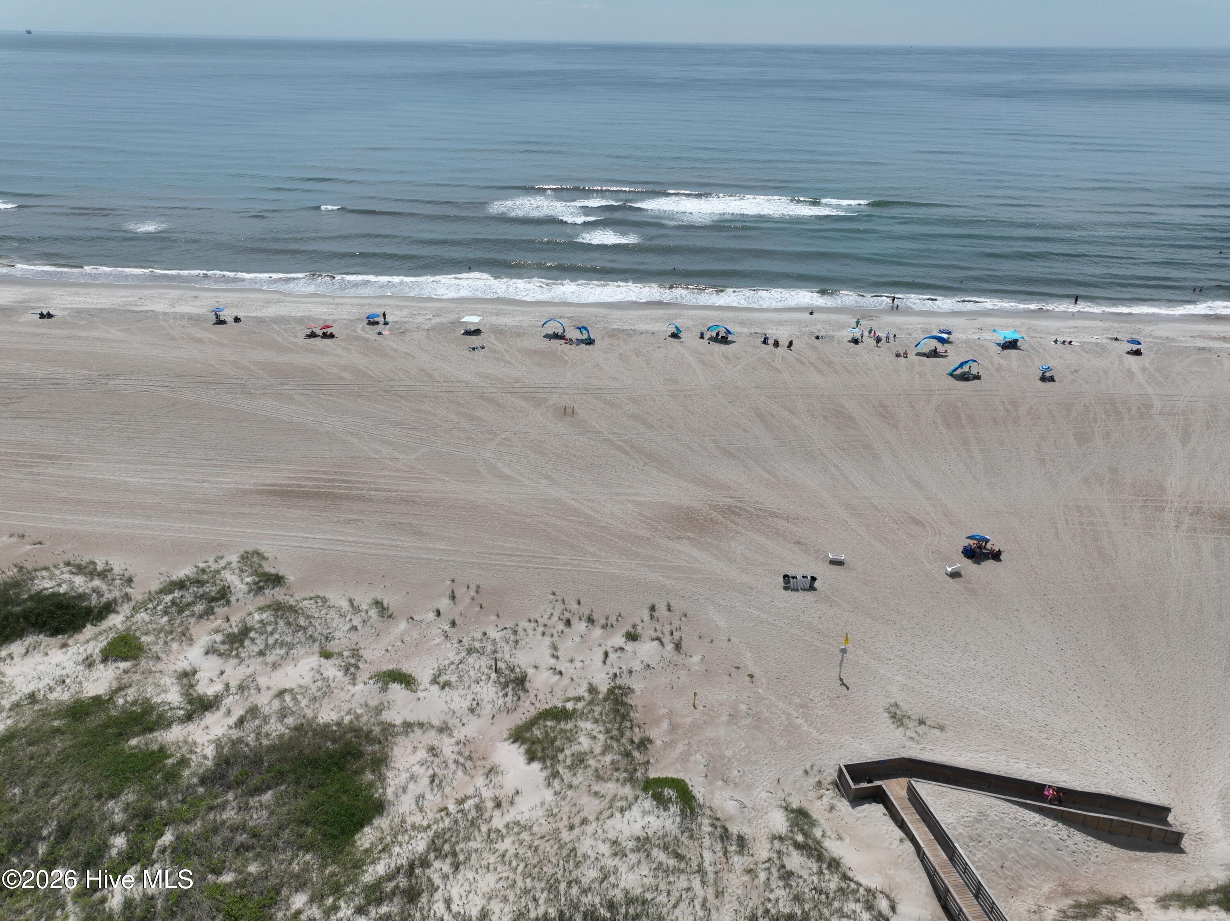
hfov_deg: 71.6
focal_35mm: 24
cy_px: 460
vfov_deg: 56.8
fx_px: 852
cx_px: 615
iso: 100
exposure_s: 1/3200
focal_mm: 12.29
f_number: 2.8
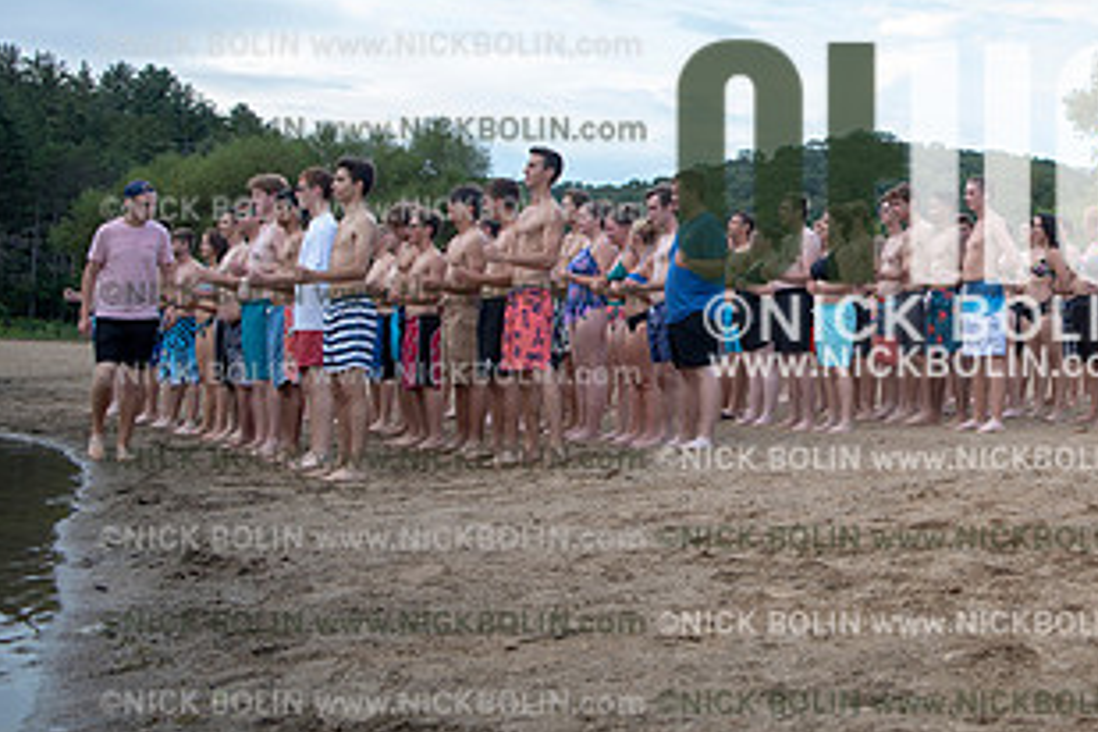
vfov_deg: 22.5
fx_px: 1830
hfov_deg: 32.2
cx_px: 927
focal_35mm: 60
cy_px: 211
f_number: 3.2
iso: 160
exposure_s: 1/320
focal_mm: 32
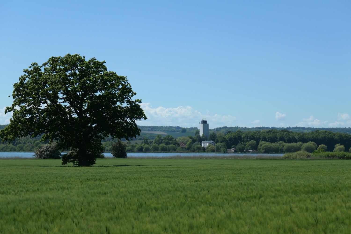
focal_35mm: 81
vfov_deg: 16.9
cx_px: 176
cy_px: 117
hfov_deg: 25.1
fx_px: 790
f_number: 7.1
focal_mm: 29.5
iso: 200
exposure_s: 1/1000
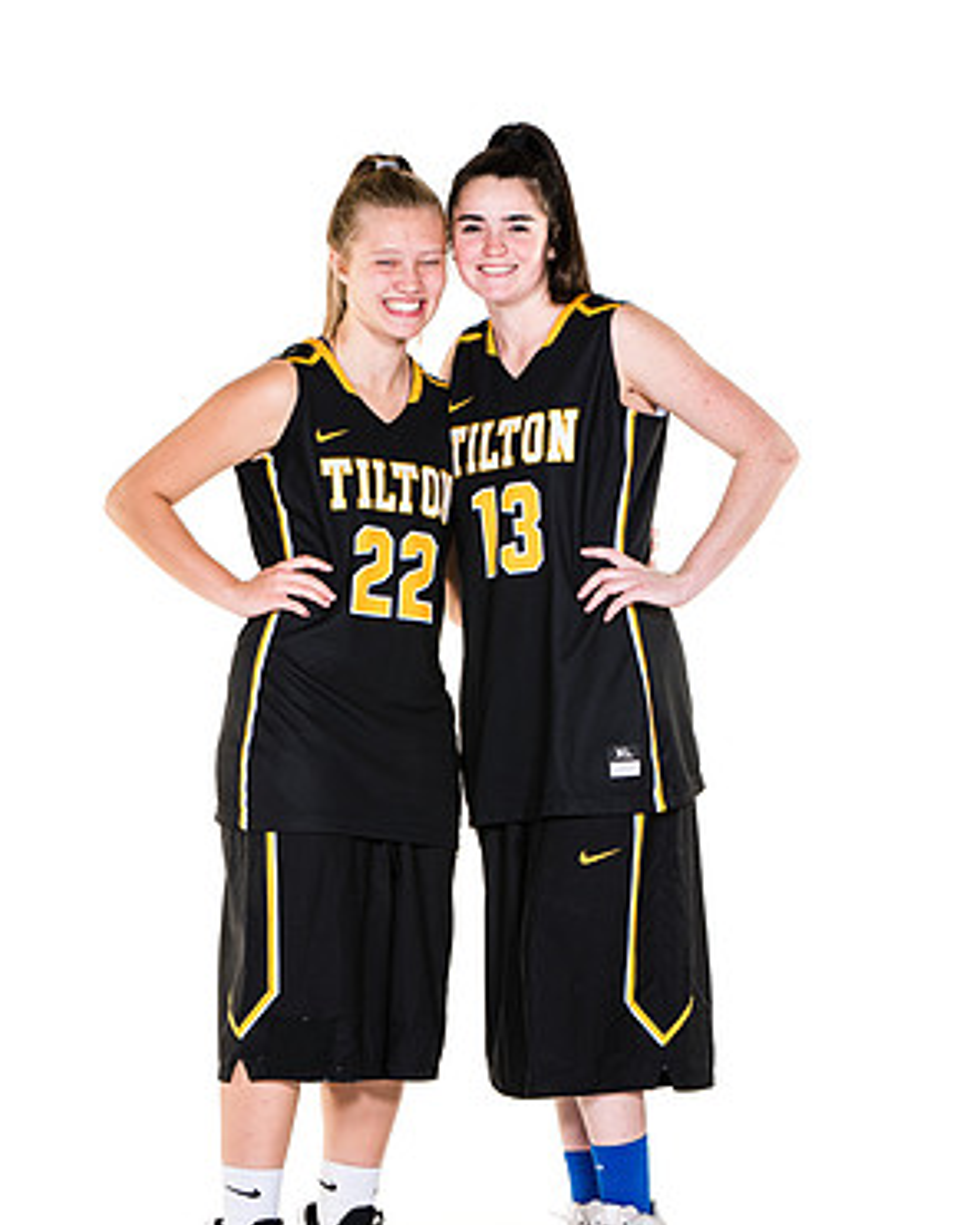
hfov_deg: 8.2
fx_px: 6813
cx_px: 488
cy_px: 687
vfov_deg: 10.3
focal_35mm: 188
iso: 200
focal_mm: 110
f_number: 6.3
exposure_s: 1/160
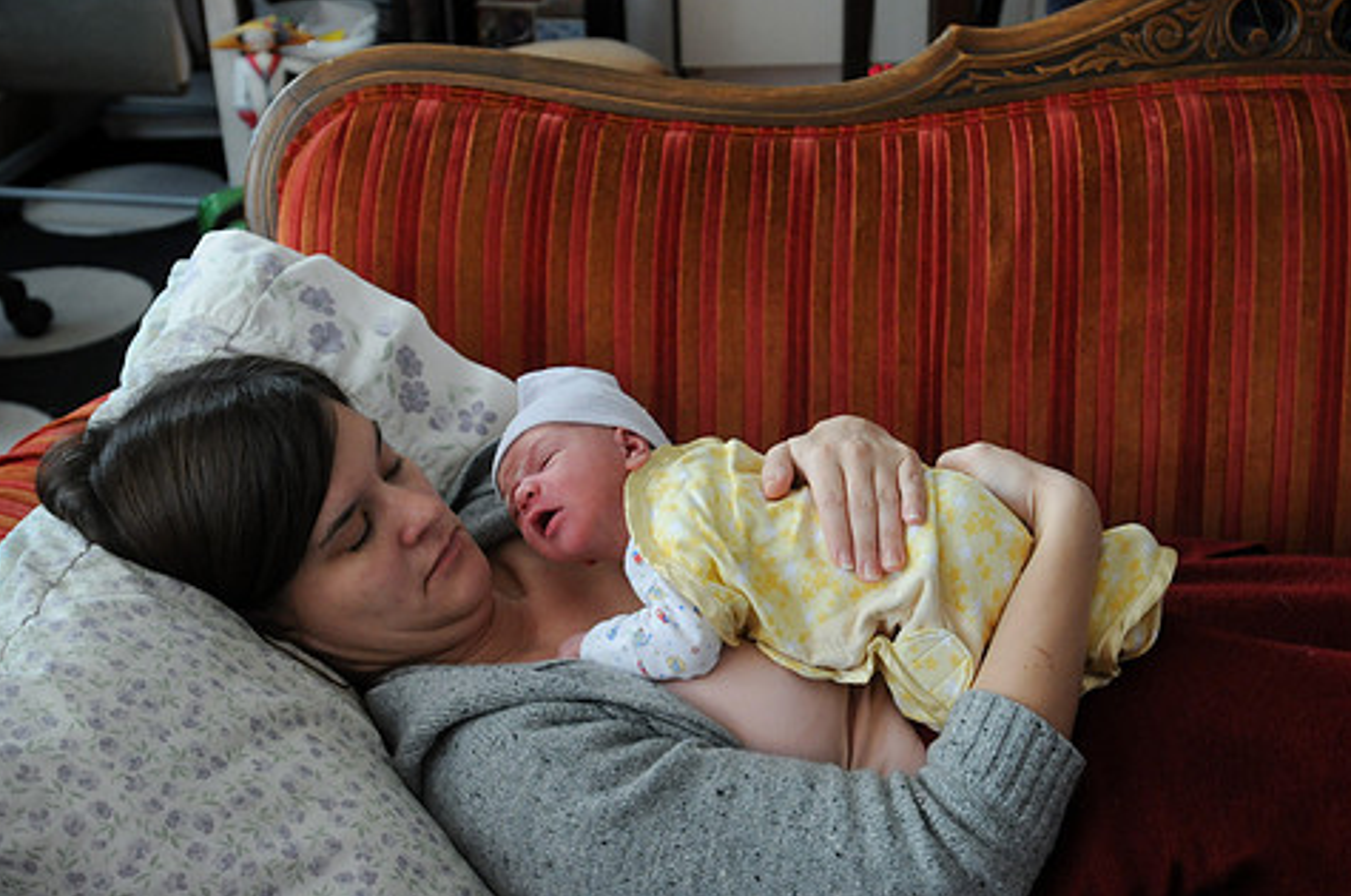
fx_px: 2061
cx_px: 734
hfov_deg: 36.3
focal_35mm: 55
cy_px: 491
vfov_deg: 24.5
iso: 800
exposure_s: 1/320
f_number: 4.5
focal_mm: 30
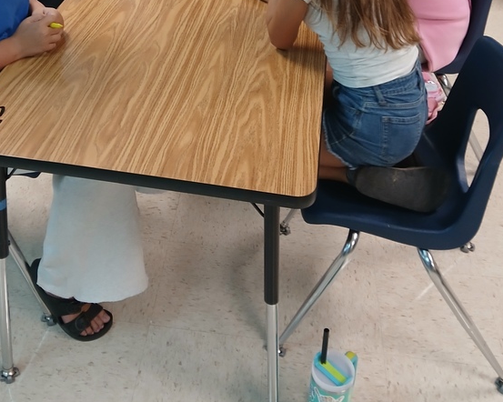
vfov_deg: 29.6
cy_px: -12
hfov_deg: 39.2
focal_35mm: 47
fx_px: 699
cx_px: 181
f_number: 1.8
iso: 200
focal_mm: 3.98
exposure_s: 1/40
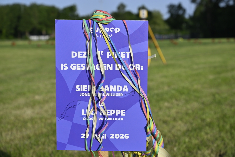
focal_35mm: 70
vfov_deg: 19.5
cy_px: 78
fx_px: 457
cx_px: 118
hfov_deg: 28.8
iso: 125
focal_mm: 70
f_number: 5.6
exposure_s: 1/1000
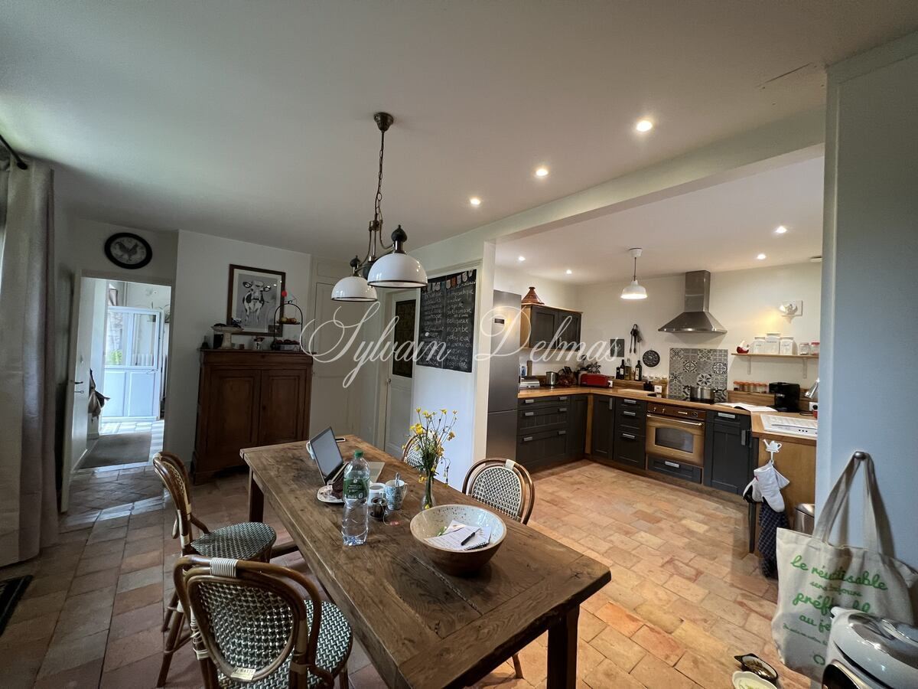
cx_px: 459
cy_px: 344
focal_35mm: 13
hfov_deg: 106.2
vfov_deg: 89.9
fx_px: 345
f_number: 1.8
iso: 200
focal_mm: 1.57
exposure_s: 1/50
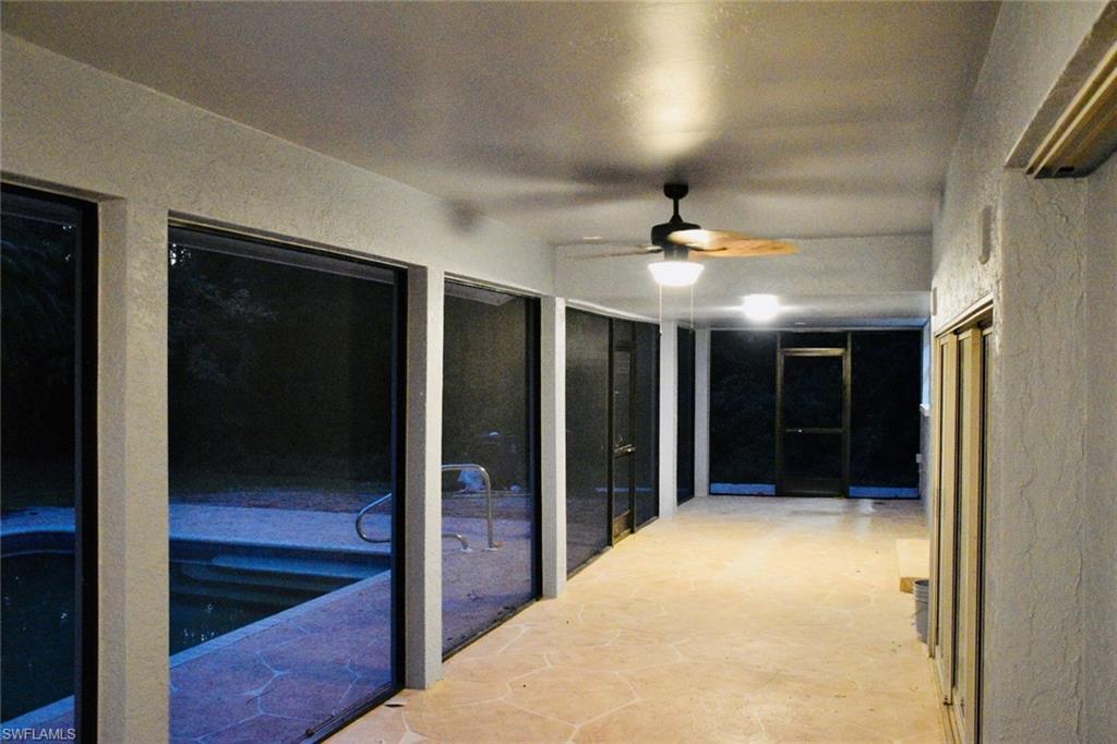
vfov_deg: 39.9
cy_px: 372
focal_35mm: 33
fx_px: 1024
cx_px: 558
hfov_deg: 57.2
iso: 6400
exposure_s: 1/60
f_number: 3.5
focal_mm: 22
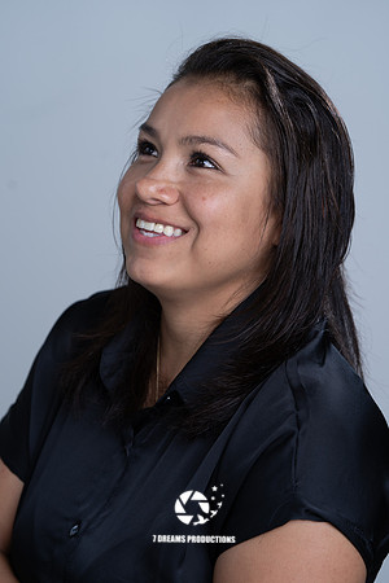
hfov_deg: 7.9
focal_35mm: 173
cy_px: 292
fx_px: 2804
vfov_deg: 11.9
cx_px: 194
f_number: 5.6
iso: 160
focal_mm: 173
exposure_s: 1/200
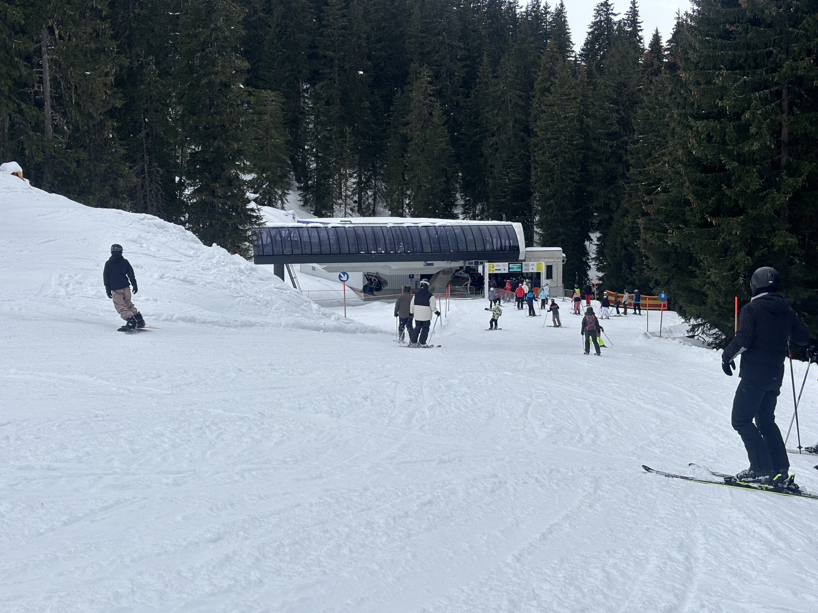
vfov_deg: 28.0
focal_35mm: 52
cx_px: 409
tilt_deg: -7.2
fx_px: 1229
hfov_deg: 36.8
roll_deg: -1.7
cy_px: 306
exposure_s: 1/781
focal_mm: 5.96
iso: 32
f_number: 1.6
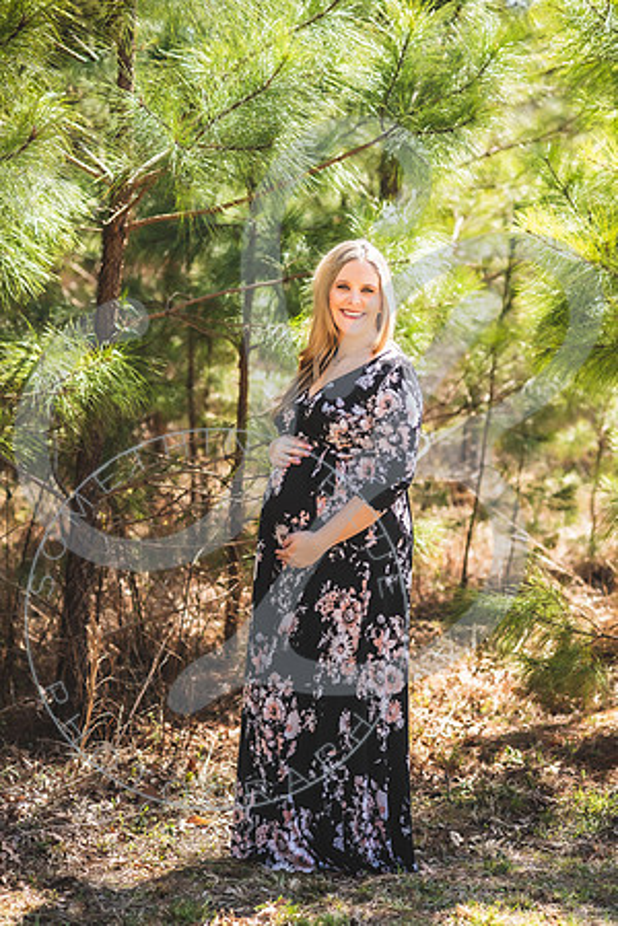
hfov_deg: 16.1
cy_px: 463
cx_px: 309
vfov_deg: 23.9
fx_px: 2189
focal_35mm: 85
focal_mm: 85
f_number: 2.8
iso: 100
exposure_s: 1/400
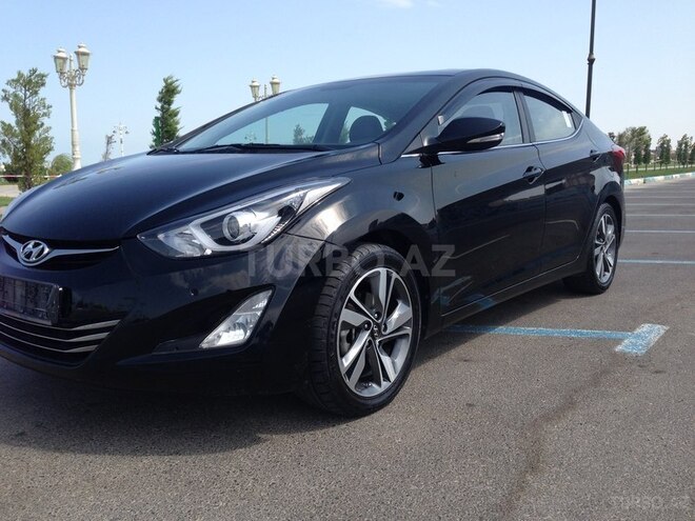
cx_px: 348
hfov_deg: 55.4
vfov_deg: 42.9
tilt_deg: -9.4
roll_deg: -0.5
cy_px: 260
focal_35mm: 33
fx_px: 663
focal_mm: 4.12
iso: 50
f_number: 2.4
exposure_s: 1/1178
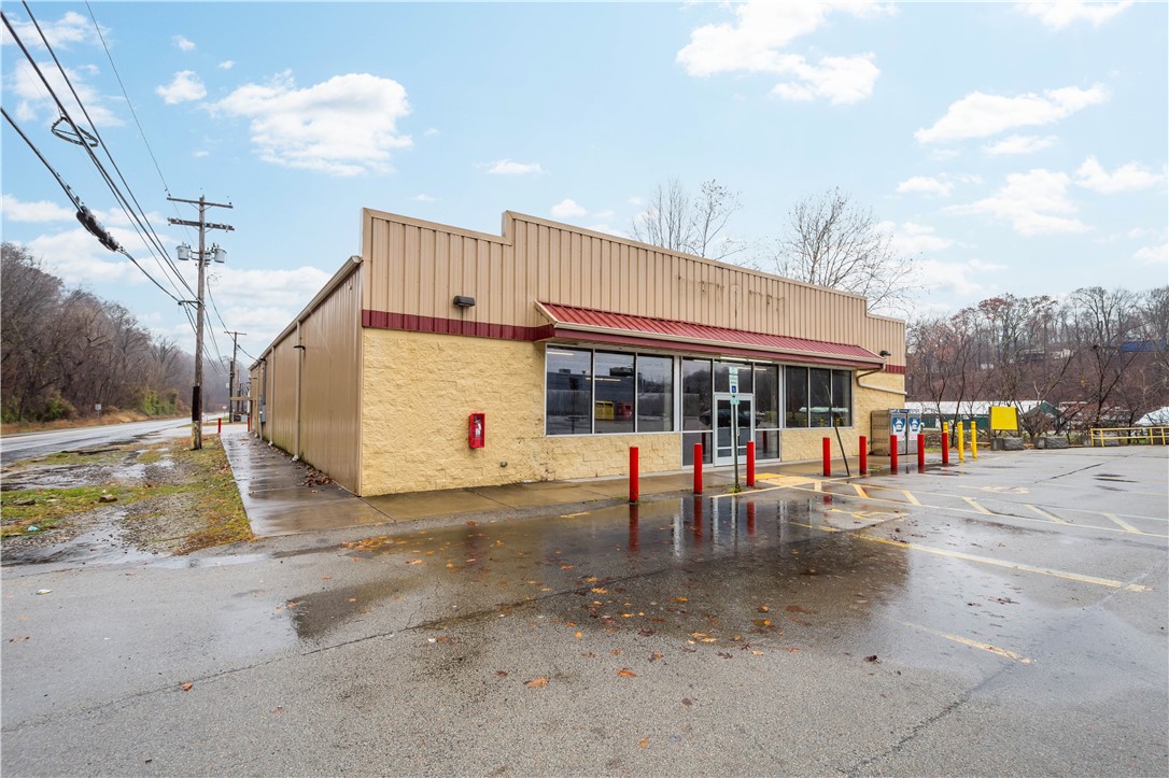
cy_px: 389
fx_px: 487
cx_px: 584
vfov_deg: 77.3
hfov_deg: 100.4
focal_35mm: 15
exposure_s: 1/160
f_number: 7.1
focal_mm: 10
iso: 100
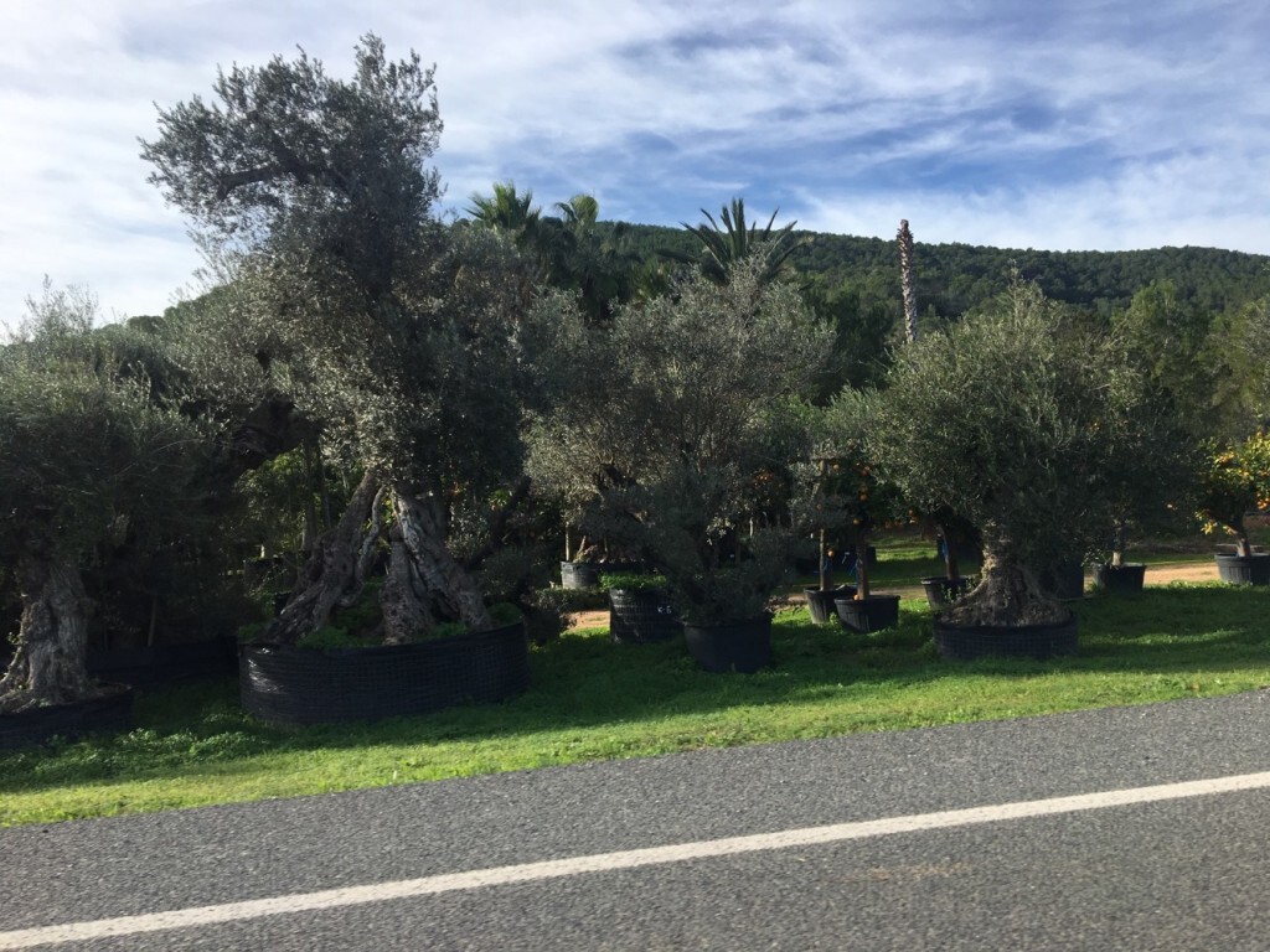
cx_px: 635
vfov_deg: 48.2
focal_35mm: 29
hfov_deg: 61.7
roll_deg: +2.6
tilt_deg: +2.8
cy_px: 476
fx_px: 1064
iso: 25
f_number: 2.2
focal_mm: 4.15
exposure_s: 1/1148
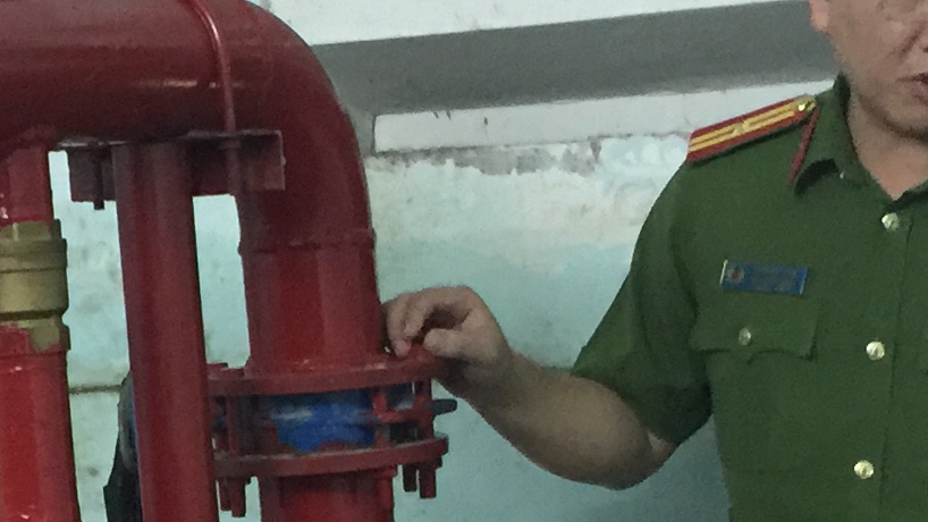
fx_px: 3100
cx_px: 354
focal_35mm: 126
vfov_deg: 9.4
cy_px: 790
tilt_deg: -9.6
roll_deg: +3.4
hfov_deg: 17.0
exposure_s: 1/8
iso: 125
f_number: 2.2
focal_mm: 4.15
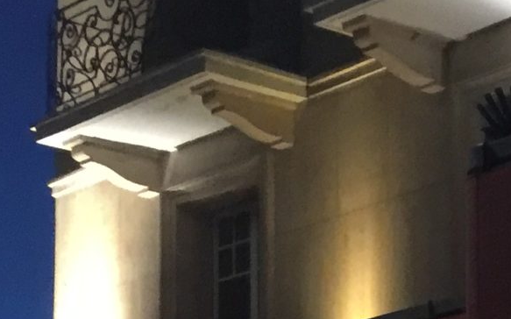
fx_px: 1880
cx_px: 1004
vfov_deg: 9.3
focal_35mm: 135
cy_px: 531
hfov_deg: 13.4
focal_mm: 4.15
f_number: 2.2
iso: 160
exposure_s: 1/8
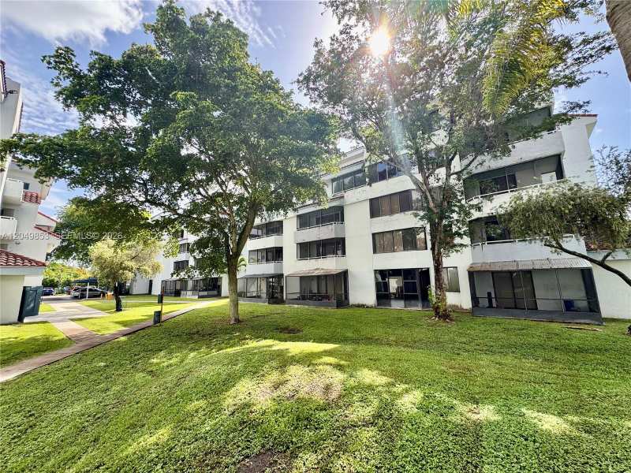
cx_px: 316
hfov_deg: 102.1
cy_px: 236
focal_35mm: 14
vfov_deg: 85.7
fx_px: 255
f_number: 2.2
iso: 40
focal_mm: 2.22
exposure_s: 1/366
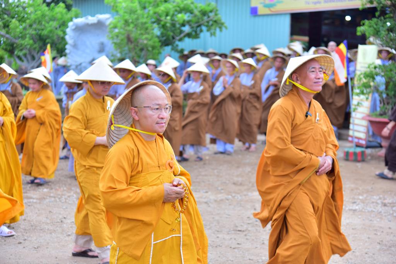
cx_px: 198
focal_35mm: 66
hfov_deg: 30.5
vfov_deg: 20.6
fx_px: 726
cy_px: 132
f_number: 4
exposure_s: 1/160
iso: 80
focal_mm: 66
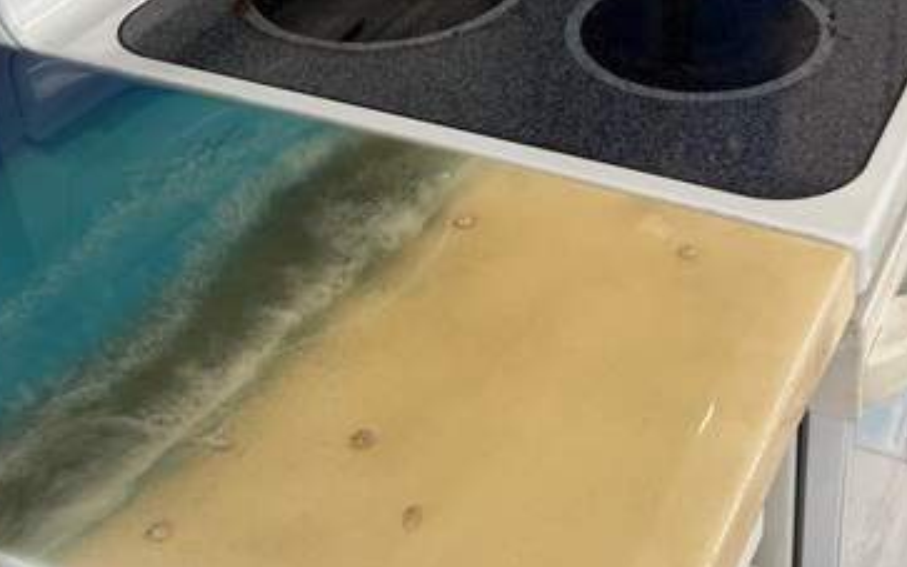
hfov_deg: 35.9
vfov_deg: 22.5
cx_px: 602
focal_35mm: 56
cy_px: 47
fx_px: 1384
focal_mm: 6.76
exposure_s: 1/121
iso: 80
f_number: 1.78
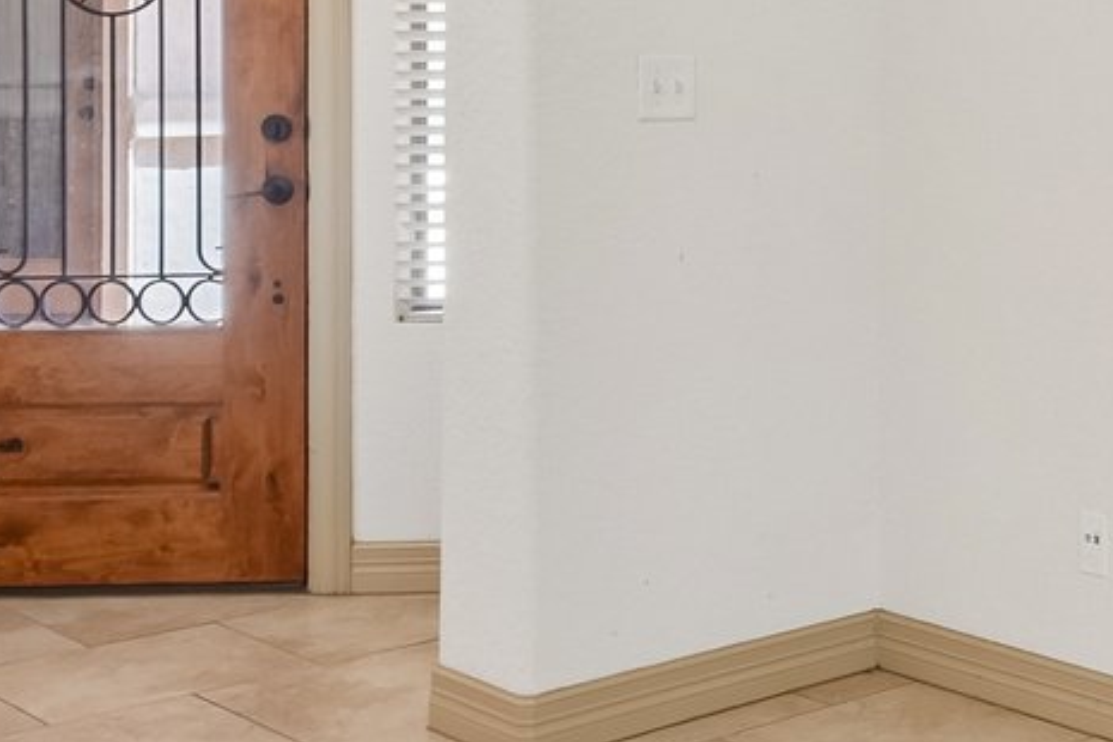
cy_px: 42
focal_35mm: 66
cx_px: 1288
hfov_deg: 27.4
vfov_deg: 20.1
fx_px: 2040
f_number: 8
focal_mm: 15
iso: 500
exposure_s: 1/30
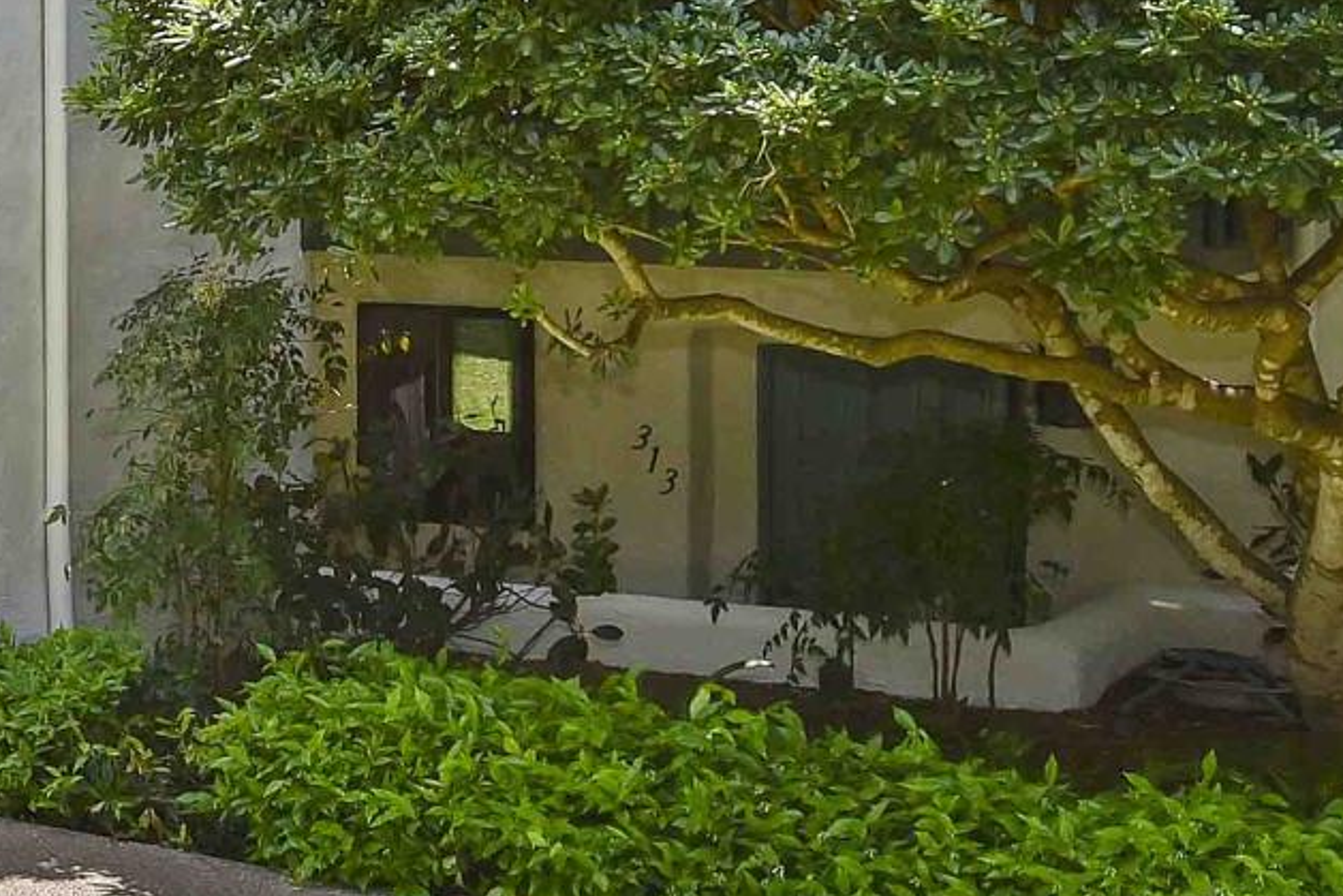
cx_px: -434
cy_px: 49
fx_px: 3209
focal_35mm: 86
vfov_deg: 15.7
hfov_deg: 21.3
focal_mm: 18
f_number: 10
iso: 250
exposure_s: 1/200
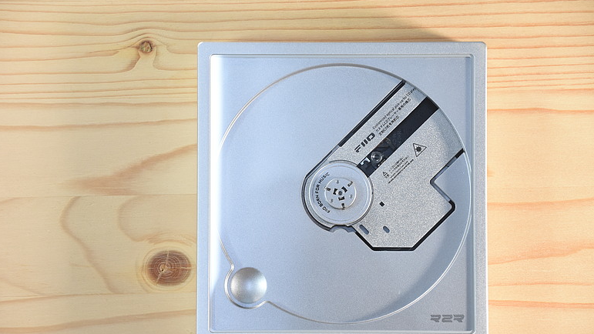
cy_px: 184
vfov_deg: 8.5
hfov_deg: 15.0
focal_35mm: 143
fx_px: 2253
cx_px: 296
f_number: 5.6
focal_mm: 90
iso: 1250
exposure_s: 1/100
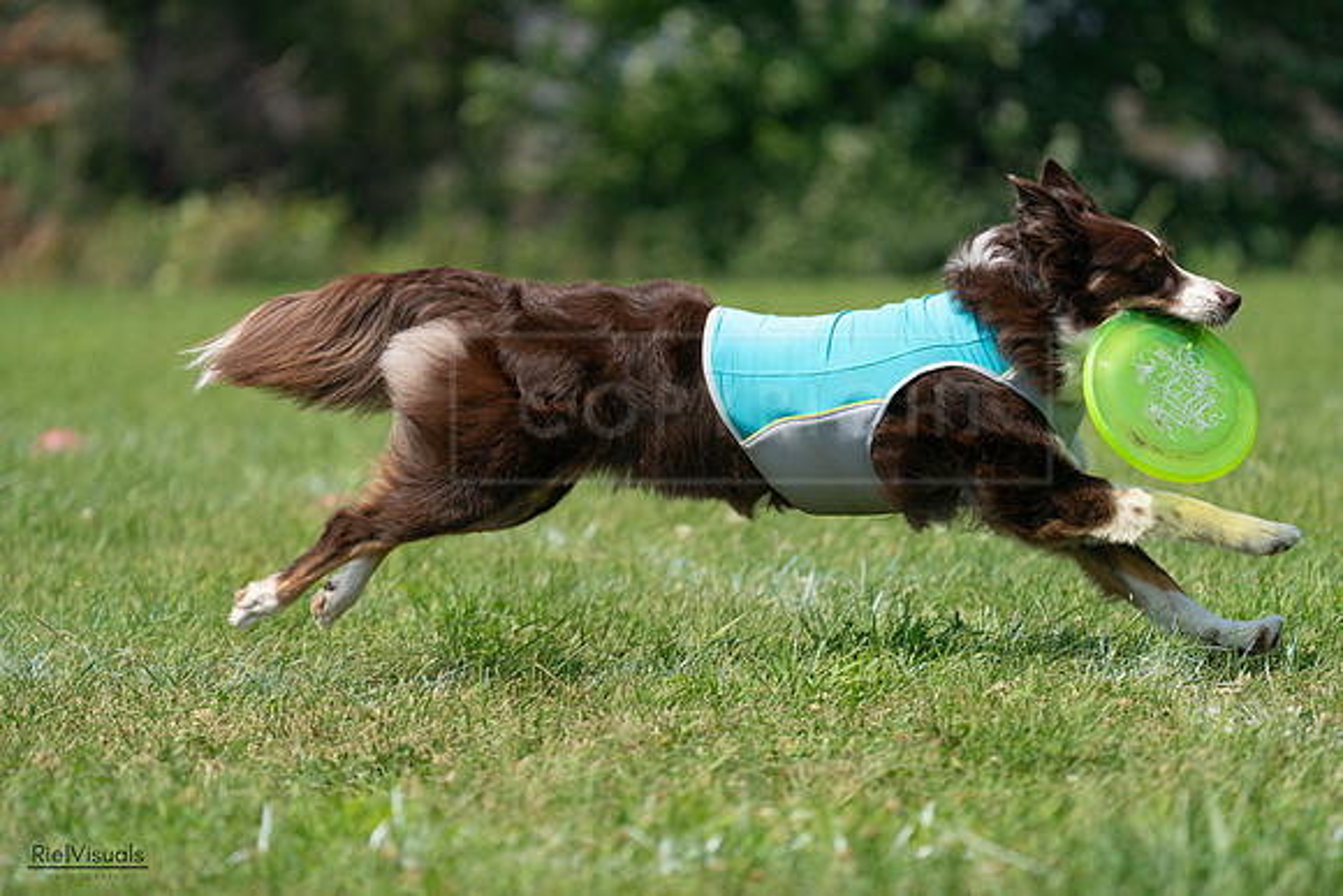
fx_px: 10448
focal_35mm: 280
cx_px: 672
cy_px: 448
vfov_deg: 4.9
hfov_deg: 7.4
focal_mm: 280
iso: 800
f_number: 5.6
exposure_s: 1/4000
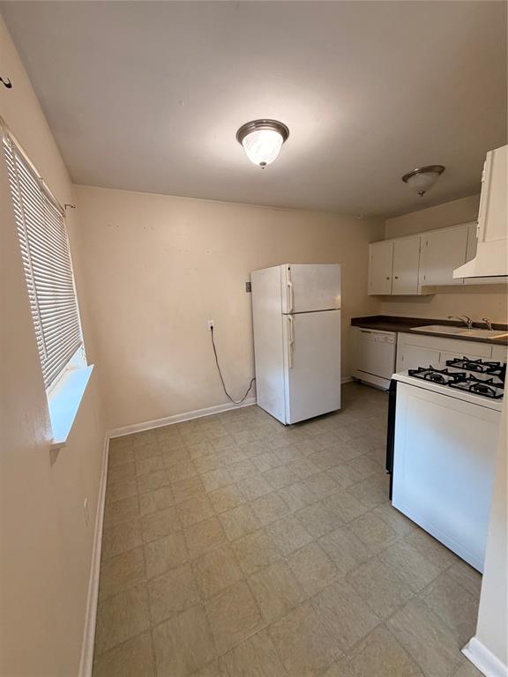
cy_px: 338
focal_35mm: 14
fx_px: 274
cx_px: 254
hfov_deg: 85.7
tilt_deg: -8.3
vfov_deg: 102.1
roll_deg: +2.0
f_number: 2.2
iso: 200
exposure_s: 1/60
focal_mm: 2.22
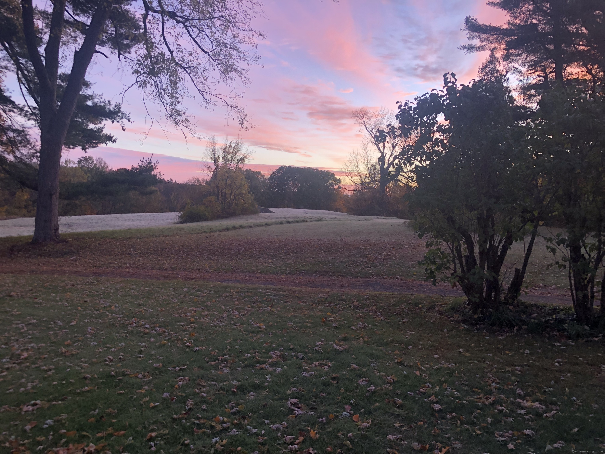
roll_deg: -2.2
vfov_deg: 49.7
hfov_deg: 63.4
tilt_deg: -3.2
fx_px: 489
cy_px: 227
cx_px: 302
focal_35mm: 28
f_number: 1.8
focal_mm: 3.99
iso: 80
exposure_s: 1/60
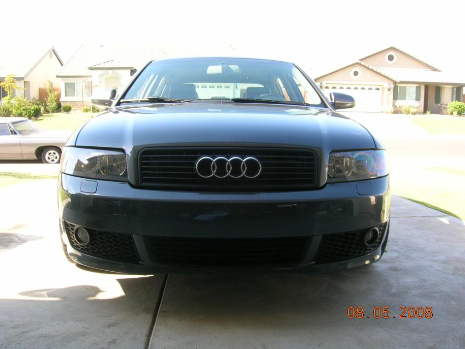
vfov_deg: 41.8
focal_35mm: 34
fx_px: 457
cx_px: 232
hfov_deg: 53.9
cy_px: 174
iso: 50
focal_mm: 5.7
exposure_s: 1/53.7
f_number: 4.9
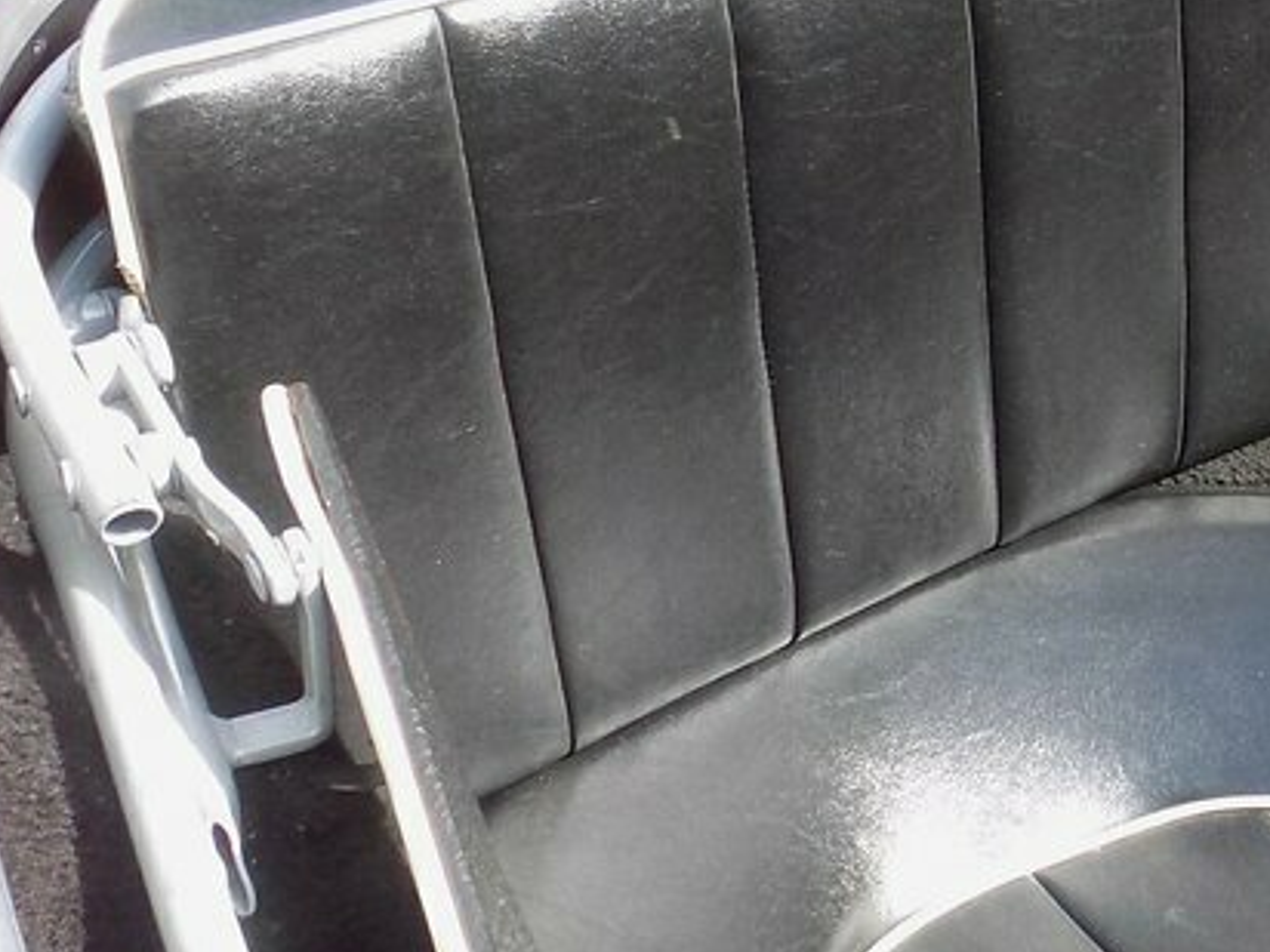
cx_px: 1421
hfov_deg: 26.5
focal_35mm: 67
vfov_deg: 21.9
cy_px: 622
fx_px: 2458
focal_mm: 4
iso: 80
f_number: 3.1
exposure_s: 1/160
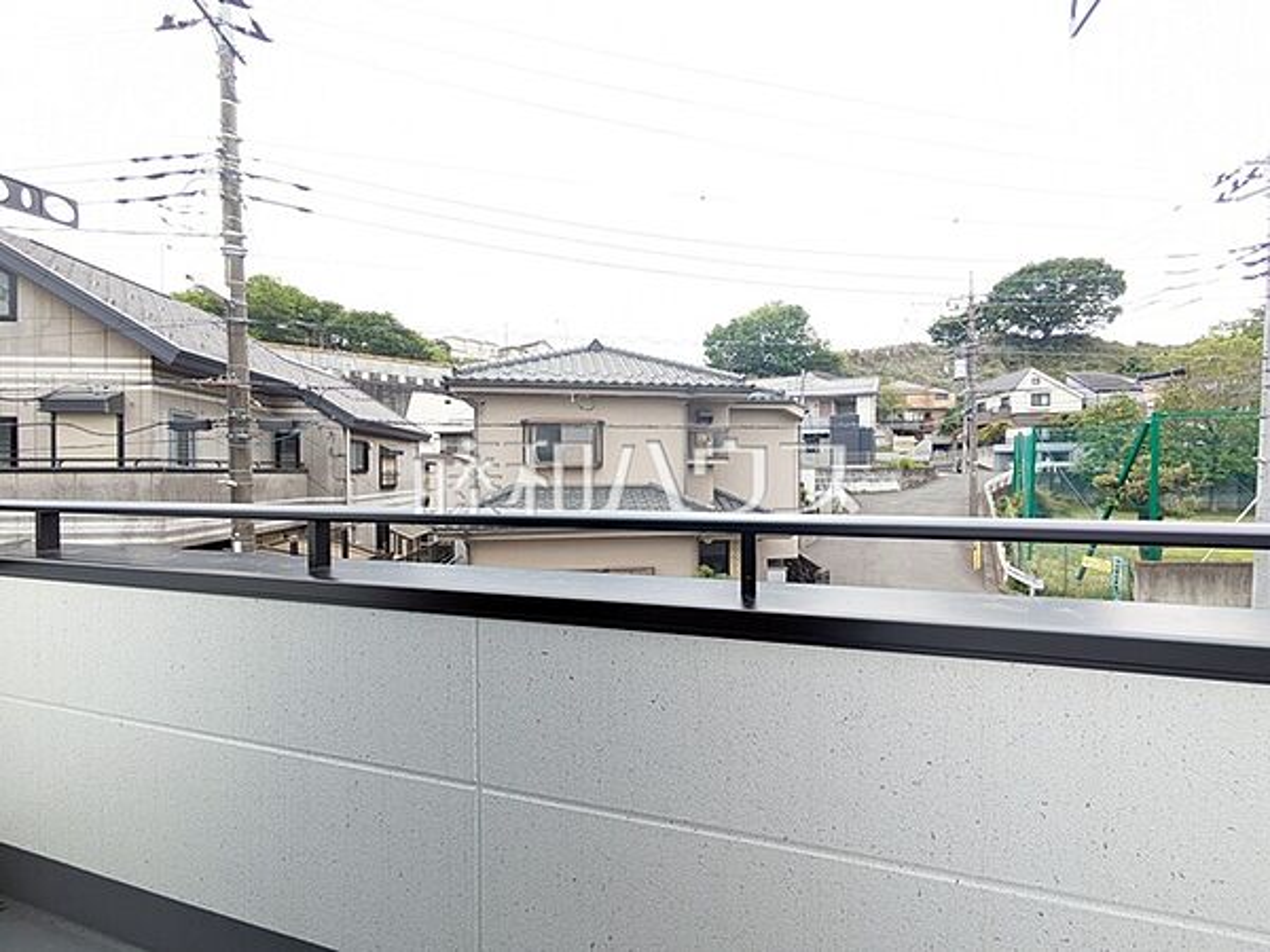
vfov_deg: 85.7
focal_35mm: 14
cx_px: 635
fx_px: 514
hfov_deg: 102.1
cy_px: 476
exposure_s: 1/390
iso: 67
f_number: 2.2
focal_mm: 1.83
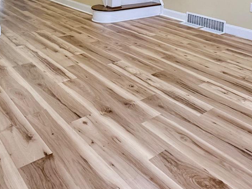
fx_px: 291
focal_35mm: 40
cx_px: 181
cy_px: -34
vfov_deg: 30.8
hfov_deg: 45.6
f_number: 2.2
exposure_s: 1/120
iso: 160
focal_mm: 2.22
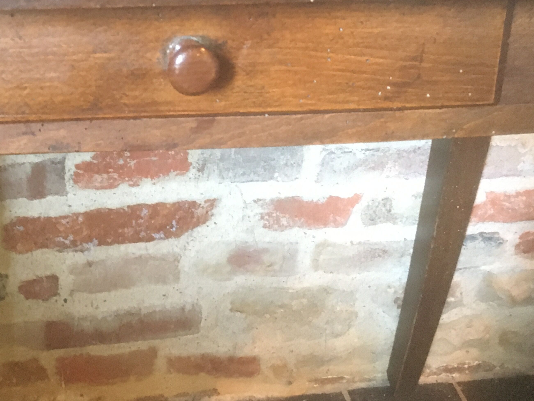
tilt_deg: -22.4
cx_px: 197
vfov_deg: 31.8
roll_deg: -0.2
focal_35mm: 45
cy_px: 114
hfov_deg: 41.7
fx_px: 694
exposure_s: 1/17
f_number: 2.2
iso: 640
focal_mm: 4.15
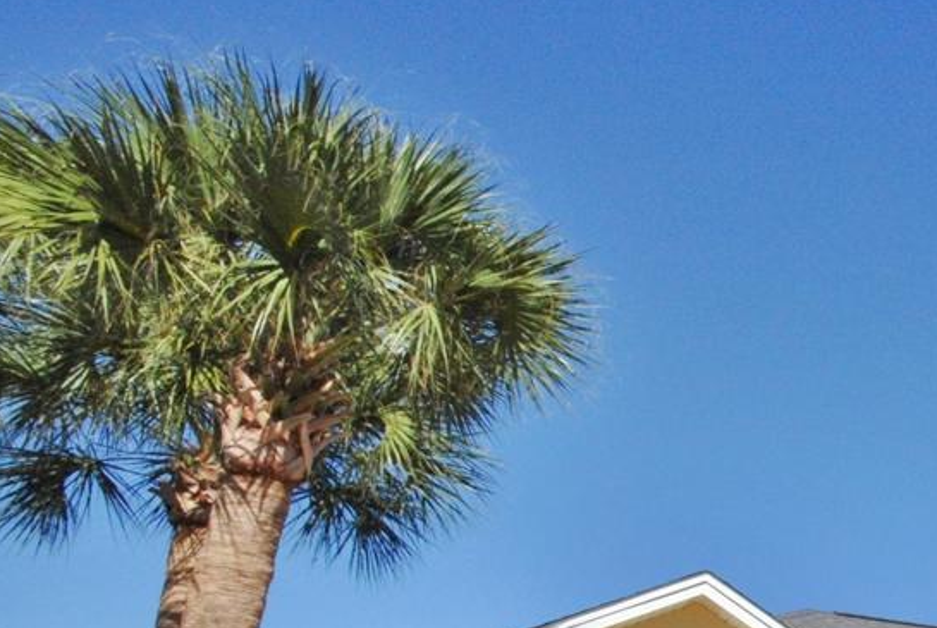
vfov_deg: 28.7
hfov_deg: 30.7
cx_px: 1315
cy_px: 624
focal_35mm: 44
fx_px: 1147
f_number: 20
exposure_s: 1/200
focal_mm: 10
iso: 400
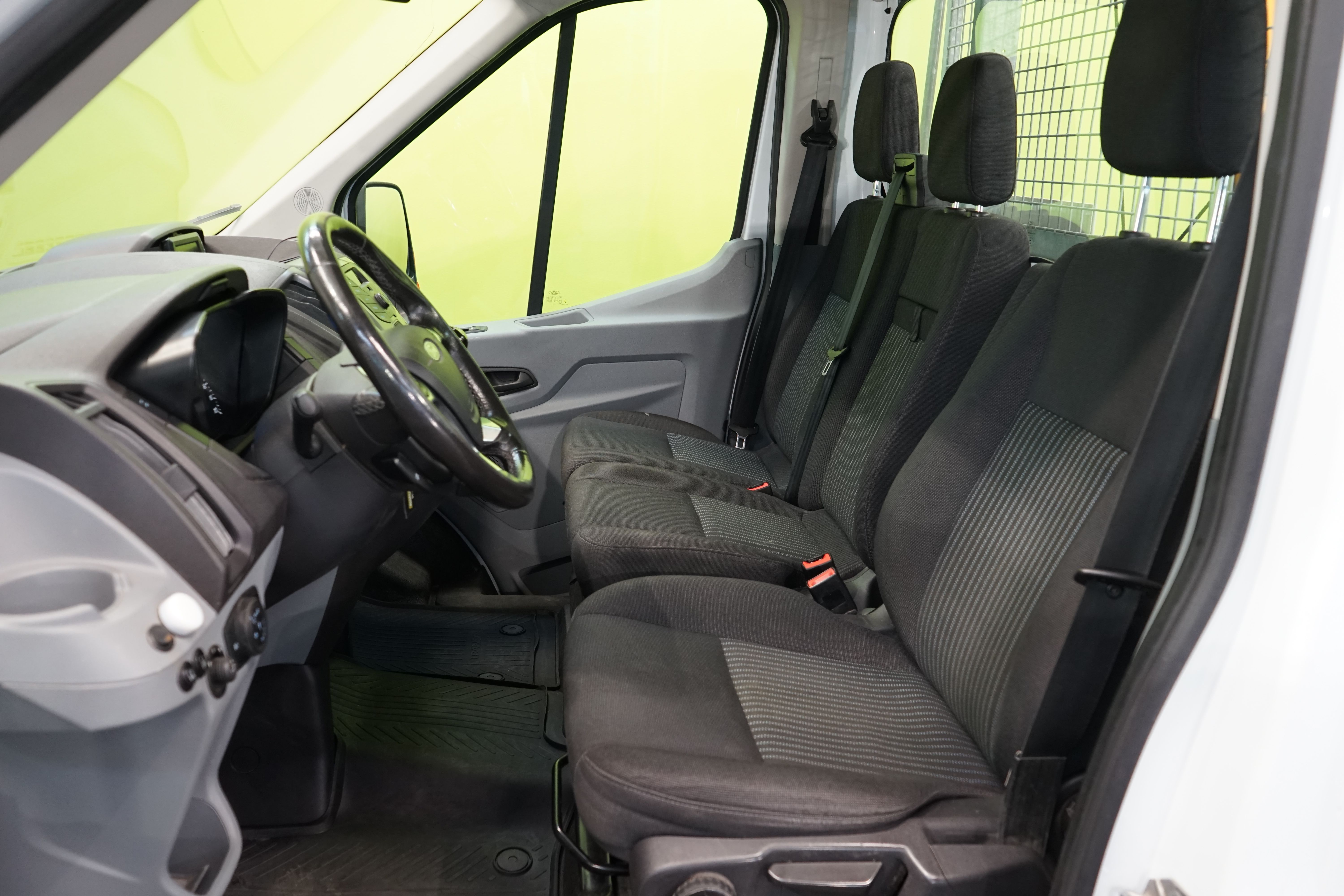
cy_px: 448
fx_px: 1045
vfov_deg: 46.4
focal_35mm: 28
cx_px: 672
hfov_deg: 65.5
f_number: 5
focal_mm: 28
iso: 1250
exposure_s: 1/30
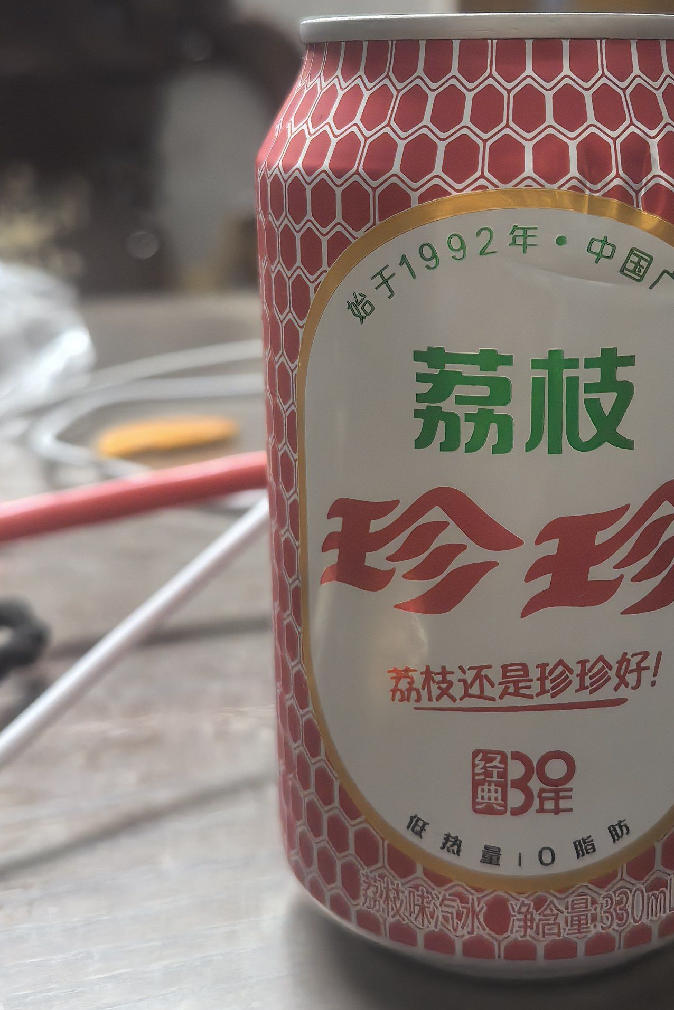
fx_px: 1292
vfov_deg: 42.6
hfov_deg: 29.0
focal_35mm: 46
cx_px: 473
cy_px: 407
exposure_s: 1/25
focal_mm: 6.98
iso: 640
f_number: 2
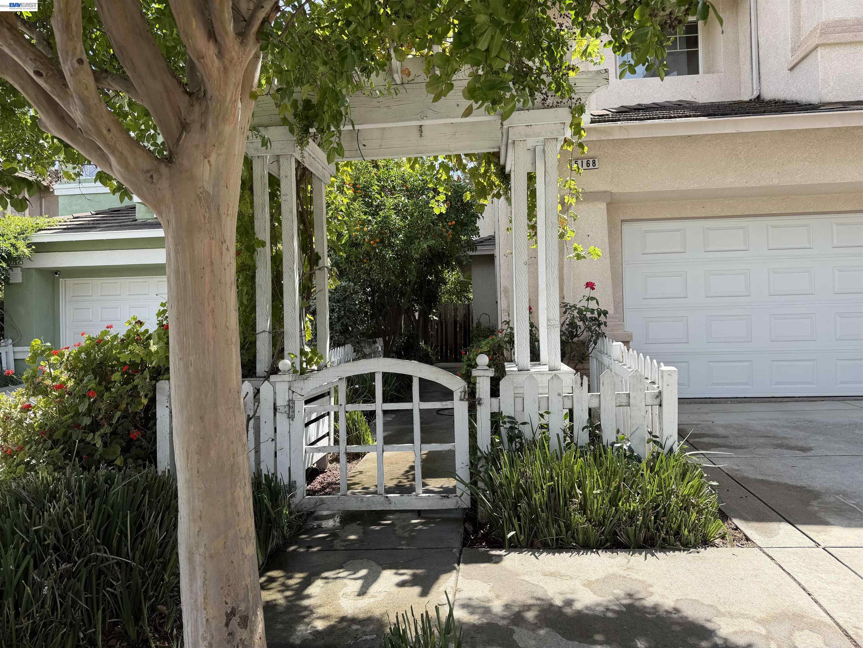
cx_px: 432
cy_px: 324
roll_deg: +2.1
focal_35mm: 24
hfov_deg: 71.6
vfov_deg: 56.8
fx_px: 598
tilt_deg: -0.7
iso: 80
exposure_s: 1/1230
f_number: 1.78
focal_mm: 6.76
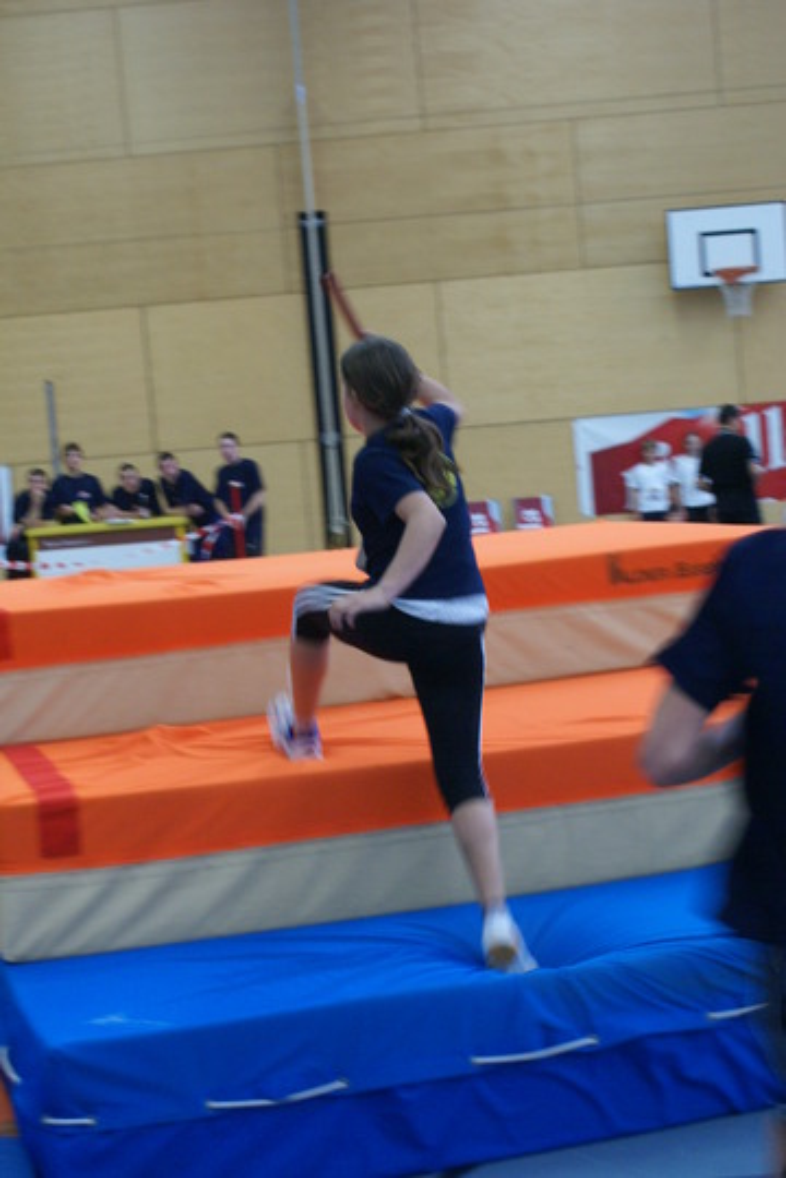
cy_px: 589
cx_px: 393
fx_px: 1965
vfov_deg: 33.4
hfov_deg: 22.6
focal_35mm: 60
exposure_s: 1/50
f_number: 5.6
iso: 800
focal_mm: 40
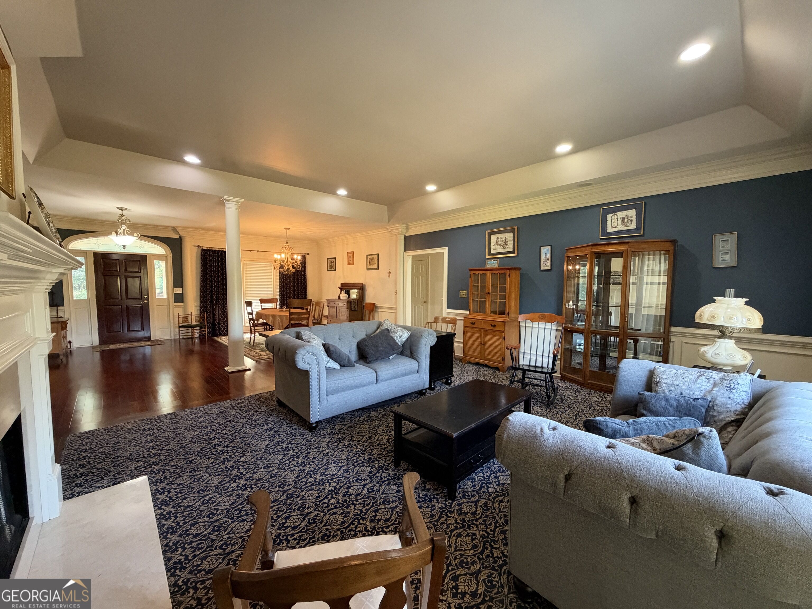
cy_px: 304
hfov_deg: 102.1
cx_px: 406
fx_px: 328
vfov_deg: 85.7
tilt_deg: -4.4
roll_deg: +0.1
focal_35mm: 14
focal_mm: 2.22
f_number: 2.2
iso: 640
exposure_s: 1/60
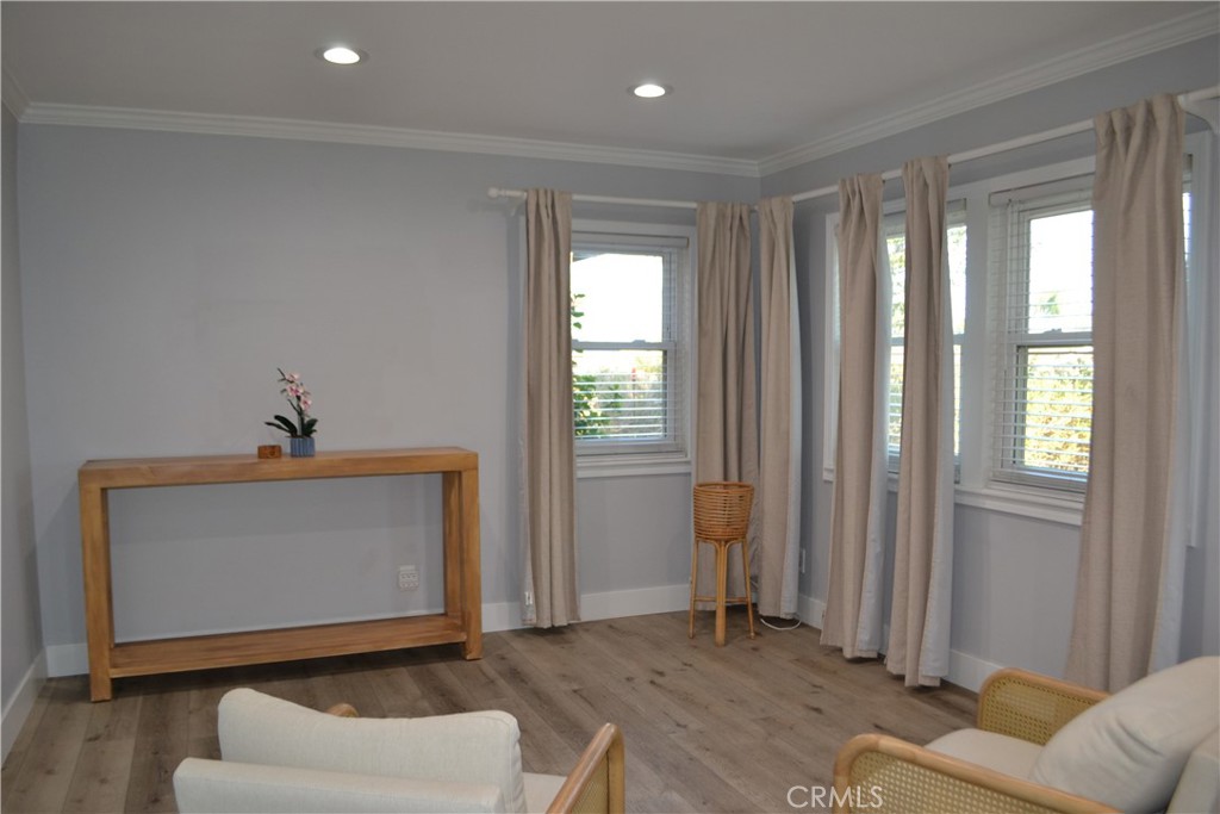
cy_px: 407
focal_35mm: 27
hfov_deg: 67.4
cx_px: 610
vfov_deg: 47.9
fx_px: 915
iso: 400
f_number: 3.5
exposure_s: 1/60
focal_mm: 18
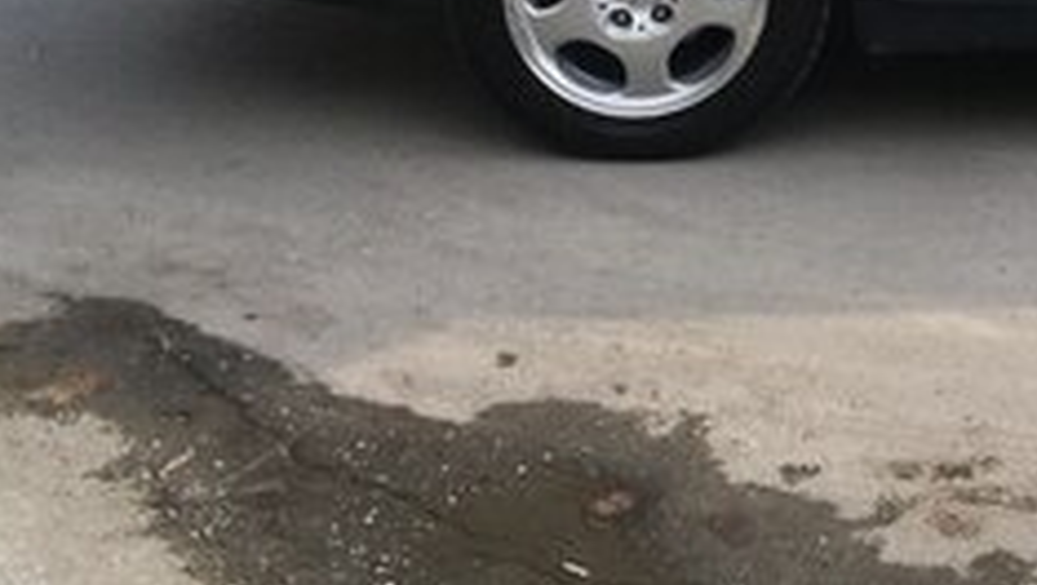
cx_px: 1298
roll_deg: -2.6
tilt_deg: -8.3
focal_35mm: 89
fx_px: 2449
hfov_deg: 21.8
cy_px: -357
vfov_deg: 12.7
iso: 25
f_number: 2.2
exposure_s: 1/442
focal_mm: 4.15
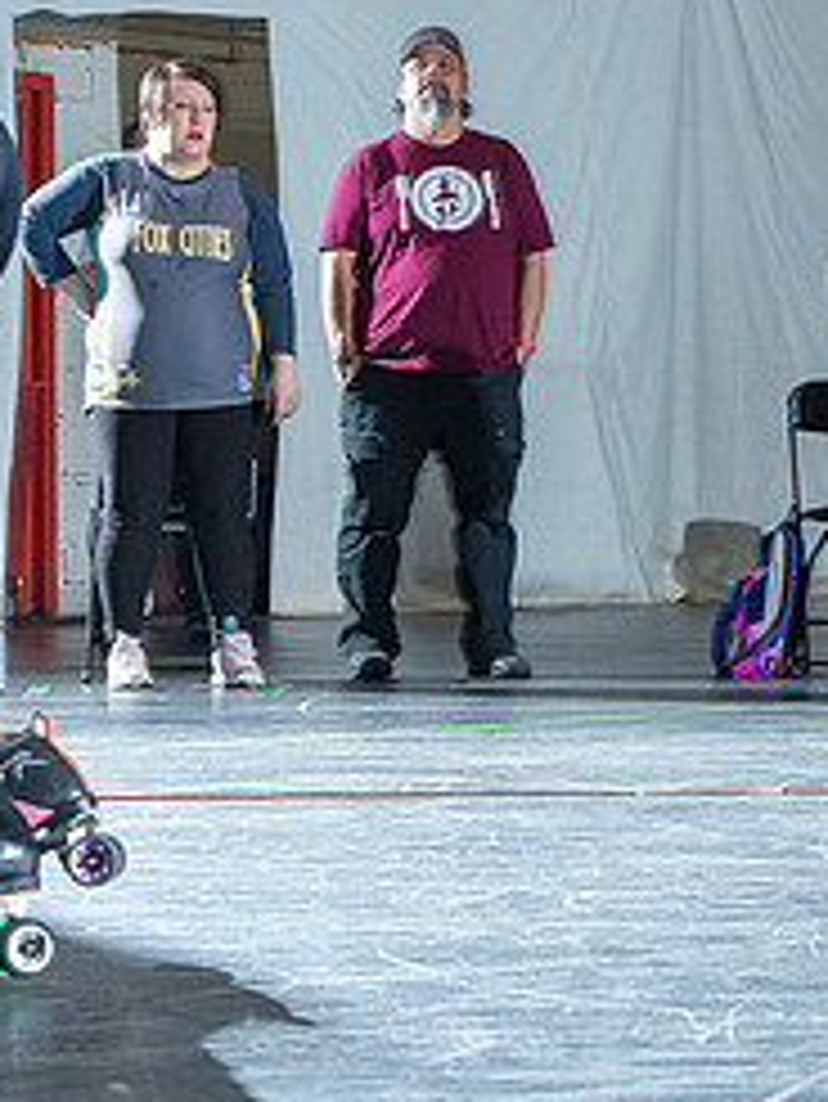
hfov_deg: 9.3
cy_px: 698
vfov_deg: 12.3
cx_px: 262
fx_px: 5098
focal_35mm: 160
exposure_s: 1/160
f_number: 7.1
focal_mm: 50
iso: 800
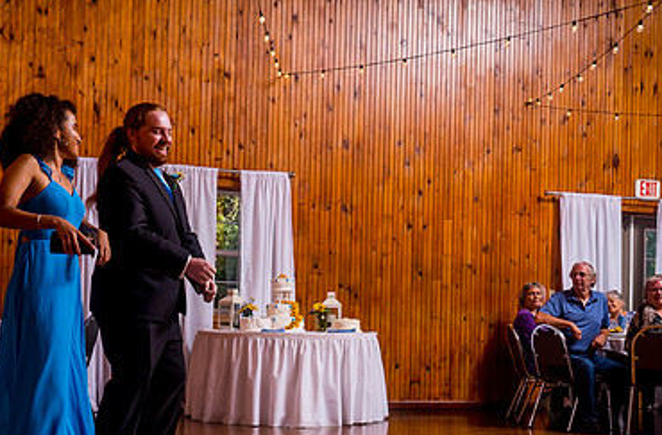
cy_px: 309
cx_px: 310
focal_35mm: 56
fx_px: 1025
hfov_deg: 35.8
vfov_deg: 23.8
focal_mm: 28
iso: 200
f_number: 5.6
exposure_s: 1/125
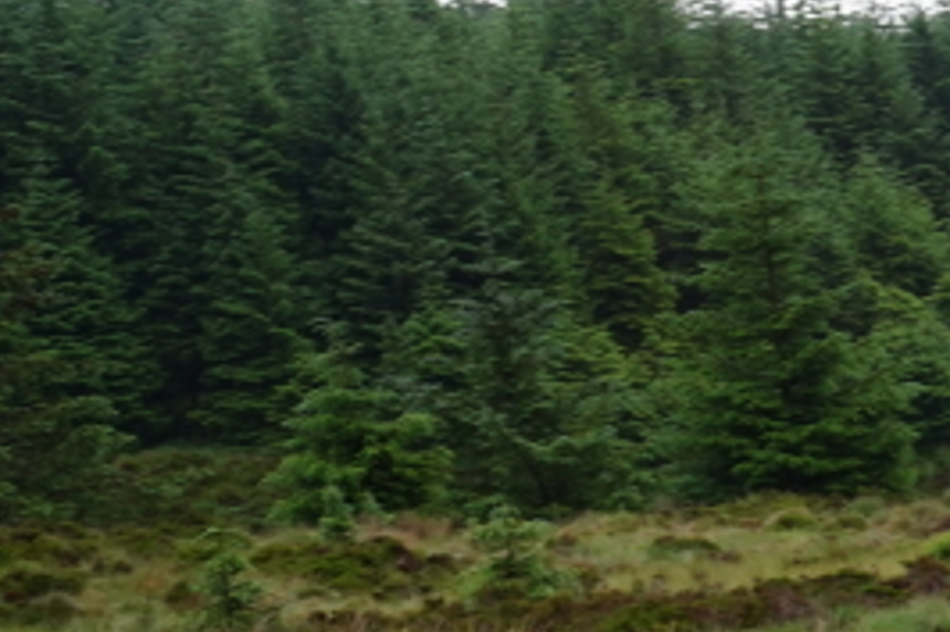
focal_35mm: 230
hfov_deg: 8.7
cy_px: 582
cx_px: 1486
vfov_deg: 6.0
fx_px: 6065
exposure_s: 1/400
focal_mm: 68
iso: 1000
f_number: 11
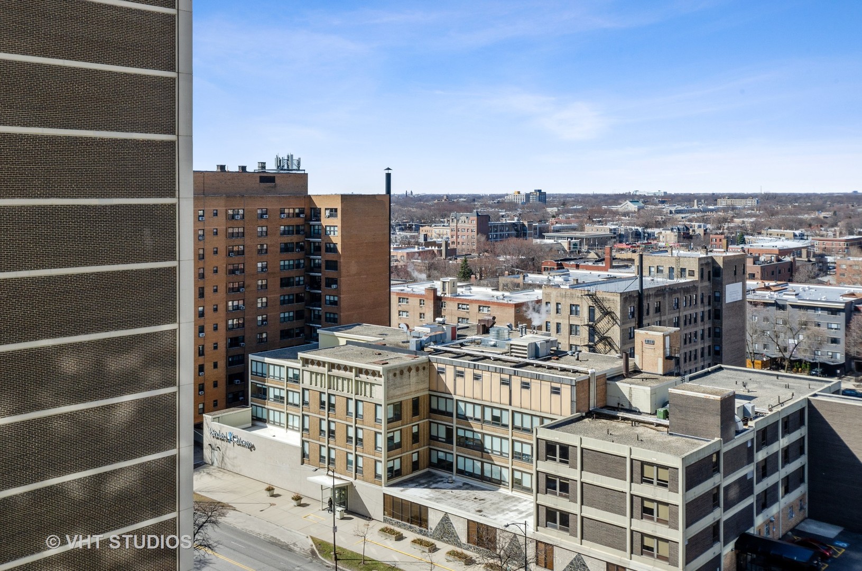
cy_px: 286
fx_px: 860
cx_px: 431
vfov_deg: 36.7
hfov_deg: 53.2
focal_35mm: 36
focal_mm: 24
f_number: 9
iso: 200
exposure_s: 1/400
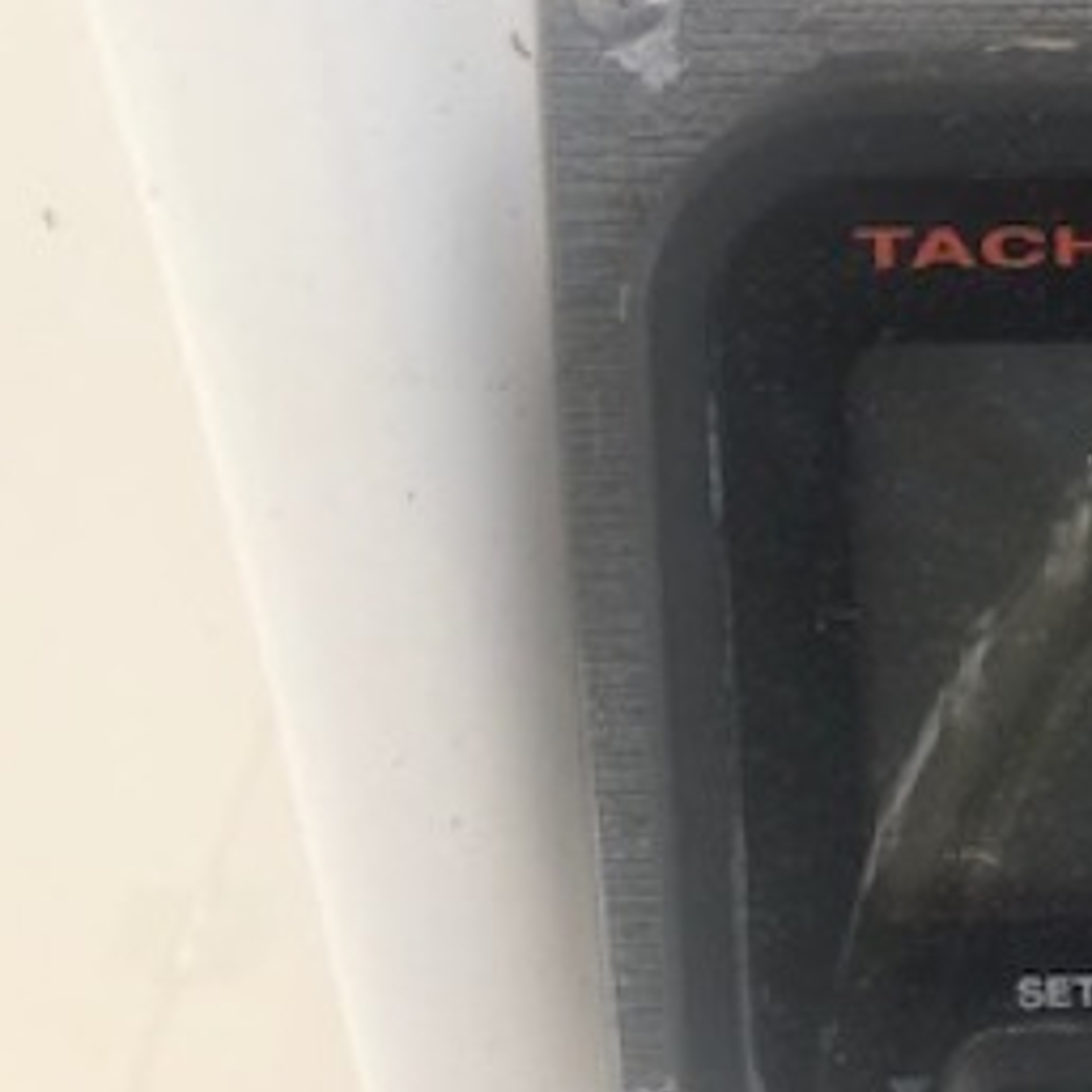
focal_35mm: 77
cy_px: 306
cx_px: 1513
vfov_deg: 22.3
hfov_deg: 20.1
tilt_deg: -57.0
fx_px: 2748
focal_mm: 3.99
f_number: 1.8
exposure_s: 1/314
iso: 20
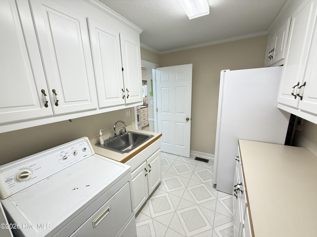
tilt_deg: -14.0
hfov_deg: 102.1
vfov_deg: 85.7
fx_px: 128
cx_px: 158
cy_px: 118
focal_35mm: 14
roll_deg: +1.2
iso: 250
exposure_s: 1/60
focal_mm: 2.22
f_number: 2.2
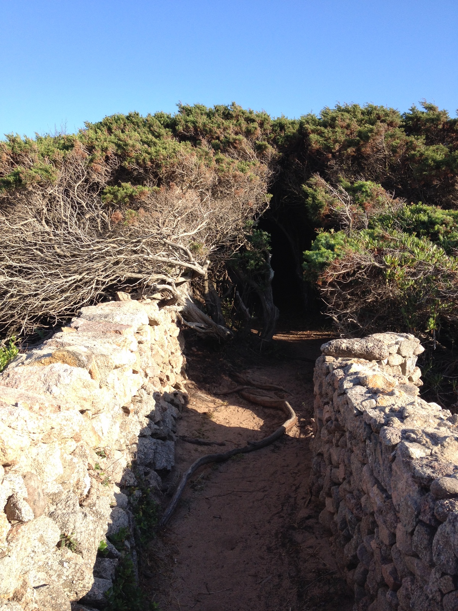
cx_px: 229
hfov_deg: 40.7
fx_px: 617
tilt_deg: -3.9
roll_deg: +0.6
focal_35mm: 35
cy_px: 306
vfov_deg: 52.6
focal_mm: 4.28
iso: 50
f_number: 2.4
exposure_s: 1/613
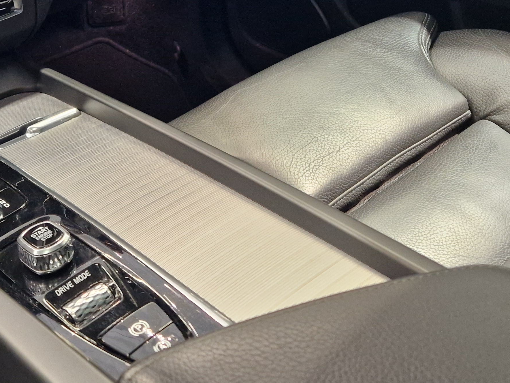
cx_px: 132
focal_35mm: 52
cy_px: 22
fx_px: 766
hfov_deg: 36.0
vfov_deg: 26.8
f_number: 1.8
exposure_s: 1/100
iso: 500
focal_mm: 5.4
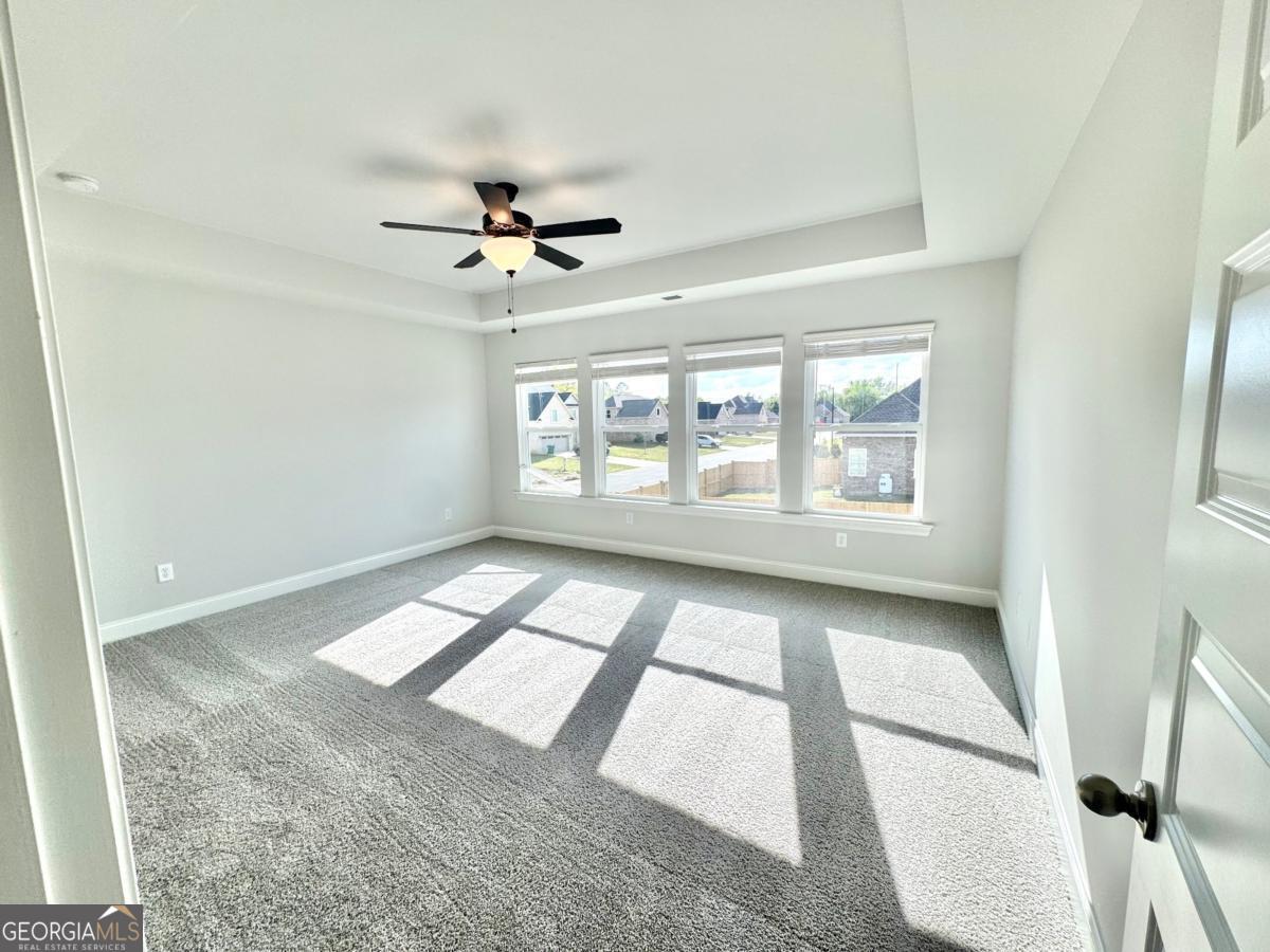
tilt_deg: -6.7
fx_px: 514
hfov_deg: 102.1
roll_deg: +0.8
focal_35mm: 14
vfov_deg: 85.7
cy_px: 476
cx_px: 635
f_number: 2.2
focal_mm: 2.22
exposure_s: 1/492
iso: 50
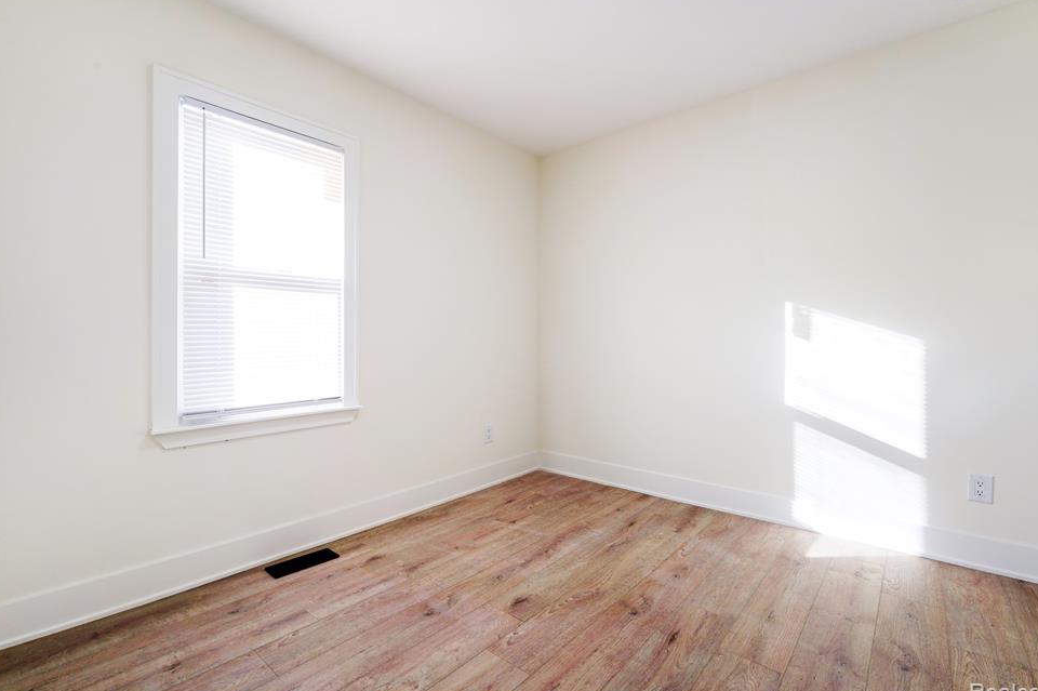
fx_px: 467
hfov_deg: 96.0
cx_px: 525
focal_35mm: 16
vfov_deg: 73.0
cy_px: 341
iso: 125
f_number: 11
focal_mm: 15.2
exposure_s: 1/30
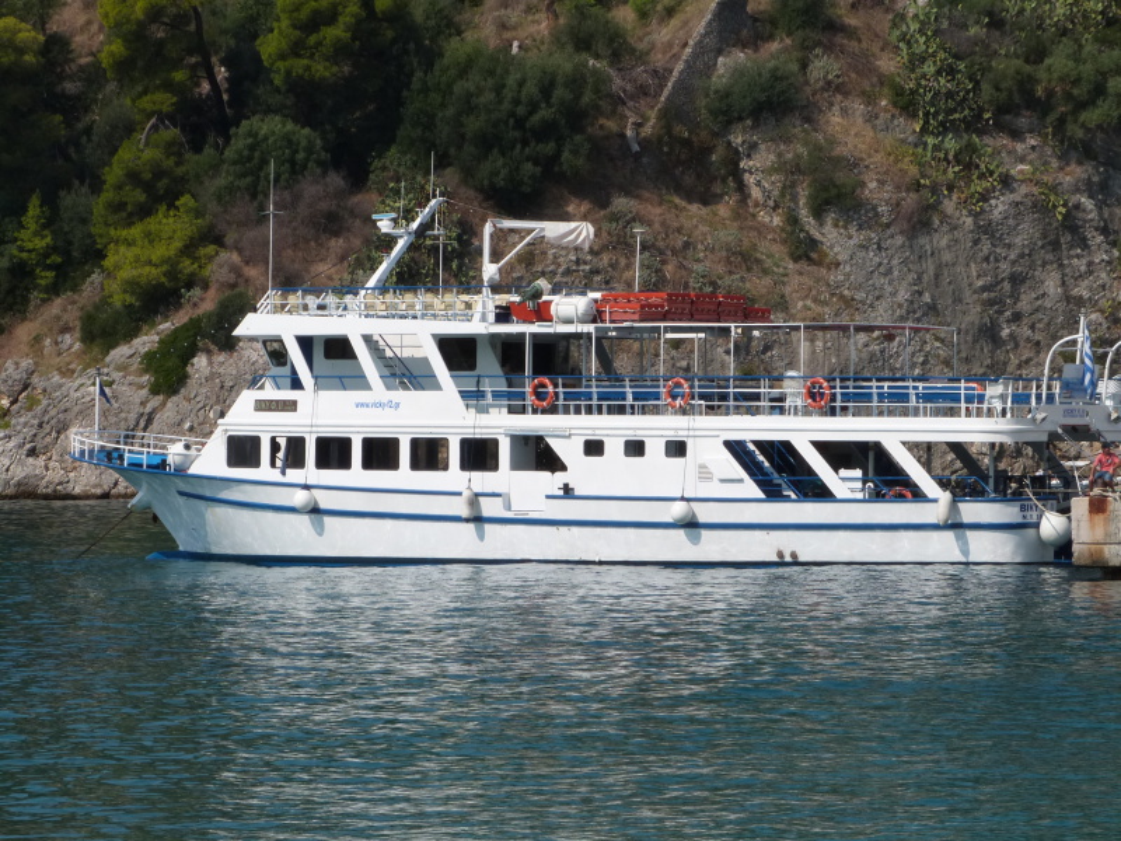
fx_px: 5861
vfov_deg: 8.2
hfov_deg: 10.9
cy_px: 420
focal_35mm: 181
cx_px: 560
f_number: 8
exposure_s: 1/800
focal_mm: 32.5
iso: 200
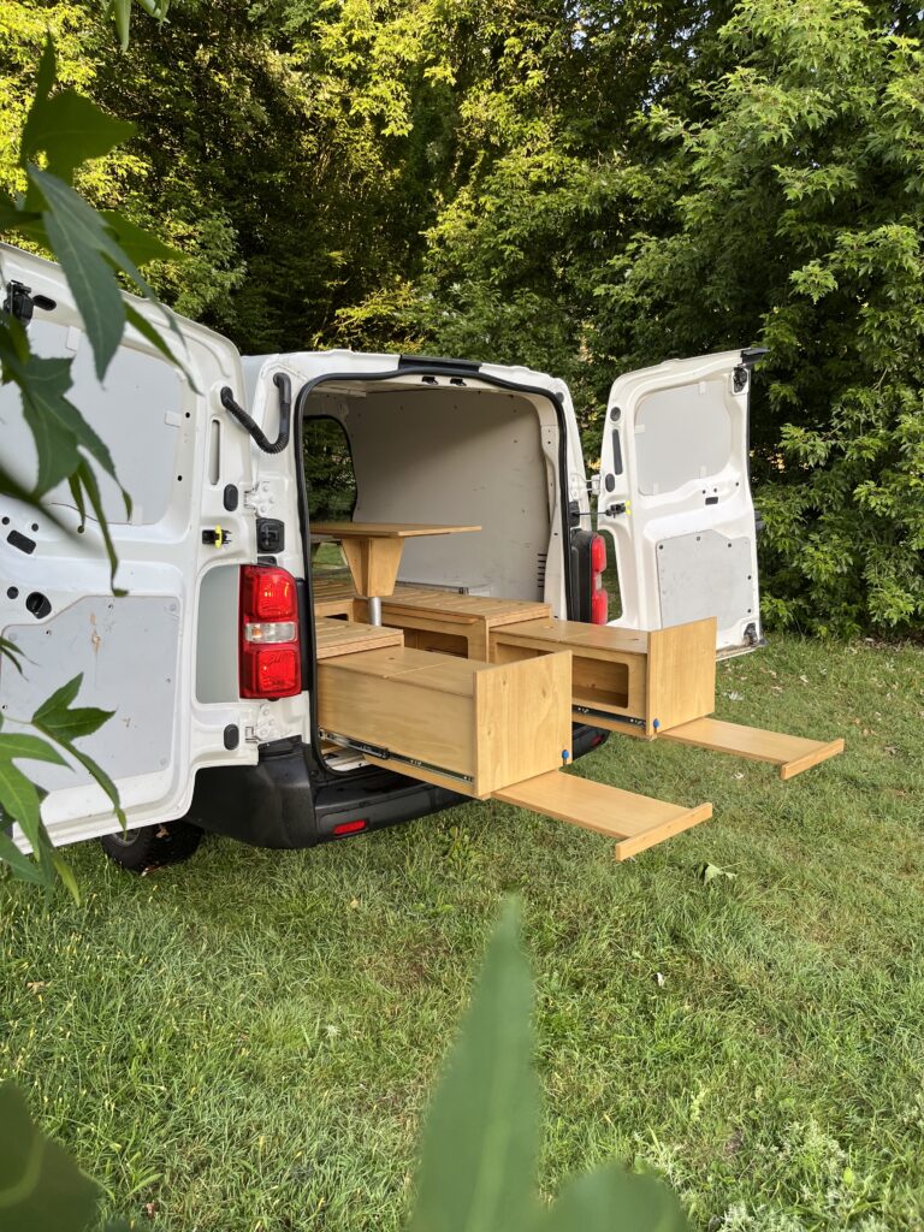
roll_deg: -0.2
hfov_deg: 53.1
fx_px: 925
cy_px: 616
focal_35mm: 26
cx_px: 462
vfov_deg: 67.3
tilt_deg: -9.8
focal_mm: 5.1
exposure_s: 1/174
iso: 40
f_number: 1.6
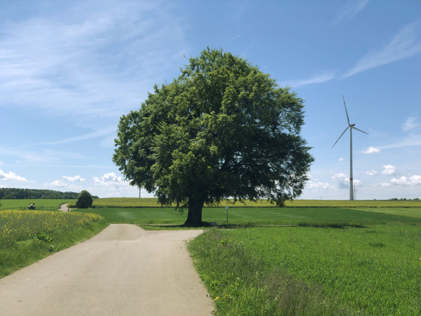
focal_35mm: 52
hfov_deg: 36.8
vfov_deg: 28.0
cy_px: 158
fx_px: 632
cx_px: 210
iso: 16
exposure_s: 1/1453
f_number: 2.4
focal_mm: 6
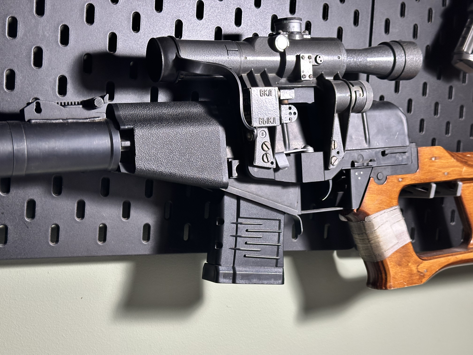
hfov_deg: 39.7
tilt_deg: -2.1
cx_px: 236
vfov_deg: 30.3
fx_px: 656
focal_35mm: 48
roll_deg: -3.1
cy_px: 178
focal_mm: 6.86
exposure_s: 1/33
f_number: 1.78
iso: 200
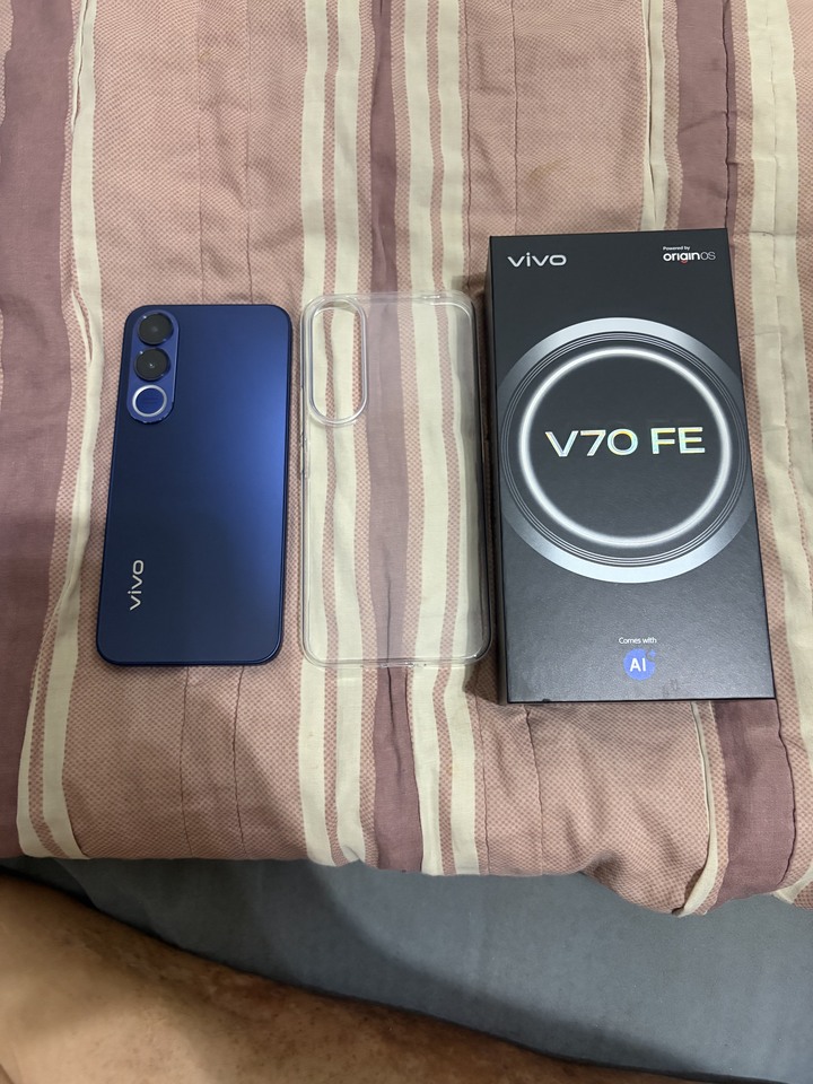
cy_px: 542
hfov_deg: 53.1
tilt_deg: -74.0
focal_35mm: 26
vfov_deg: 67.3
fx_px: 814
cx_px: 406
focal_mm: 5.96
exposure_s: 1/40
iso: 500
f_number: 1.6
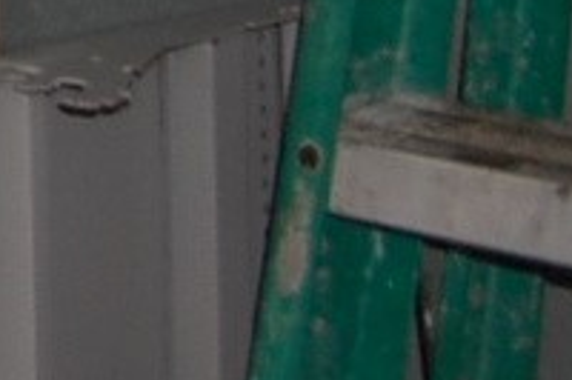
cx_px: -1247
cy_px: -774
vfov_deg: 6.2
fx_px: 3223
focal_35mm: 203
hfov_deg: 8.3
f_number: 3.5
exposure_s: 1/60
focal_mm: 18
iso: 400
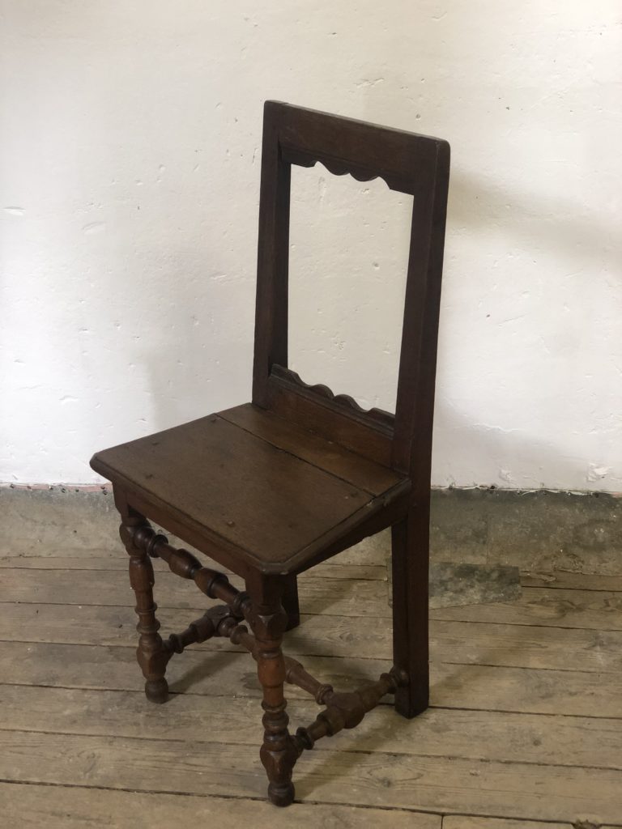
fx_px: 1246
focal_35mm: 52
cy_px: 414
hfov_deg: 28.0
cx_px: 311
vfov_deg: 36.8
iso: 100
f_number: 2.4
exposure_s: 1/33
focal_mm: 6
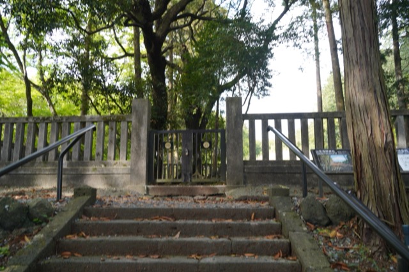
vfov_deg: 42.3
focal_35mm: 31
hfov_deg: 60.3
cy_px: 136
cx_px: 204
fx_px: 352
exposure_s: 1/50
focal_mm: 31
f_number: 8
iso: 400
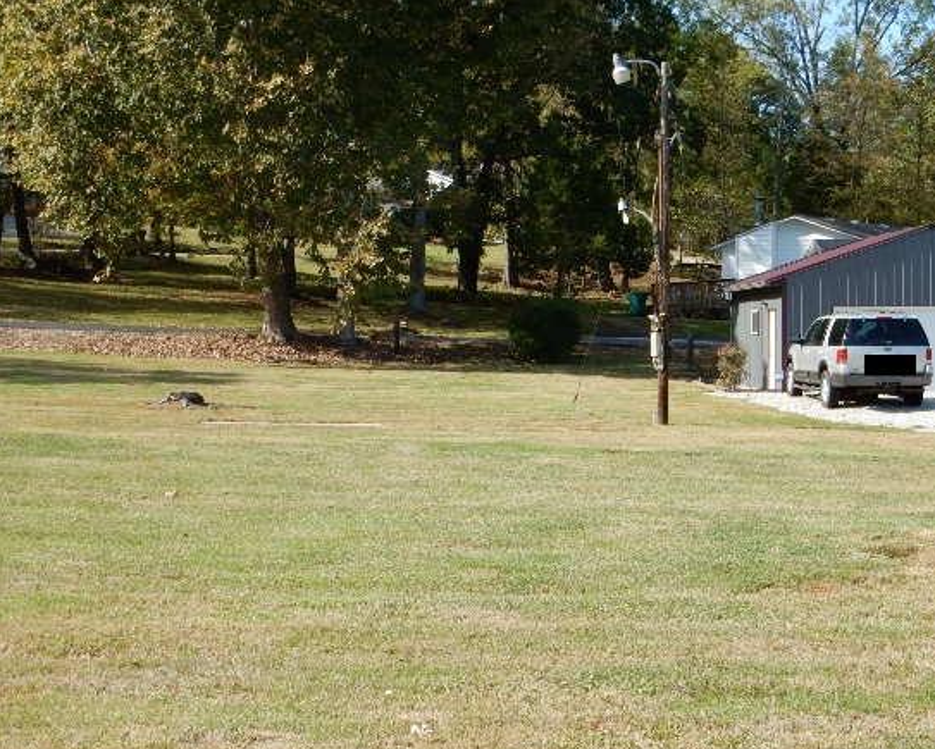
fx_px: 1910
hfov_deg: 27.5
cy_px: 410
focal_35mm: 69
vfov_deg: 22.2
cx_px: 548
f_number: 4.5
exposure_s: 1/400
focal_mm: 10.7
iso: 125
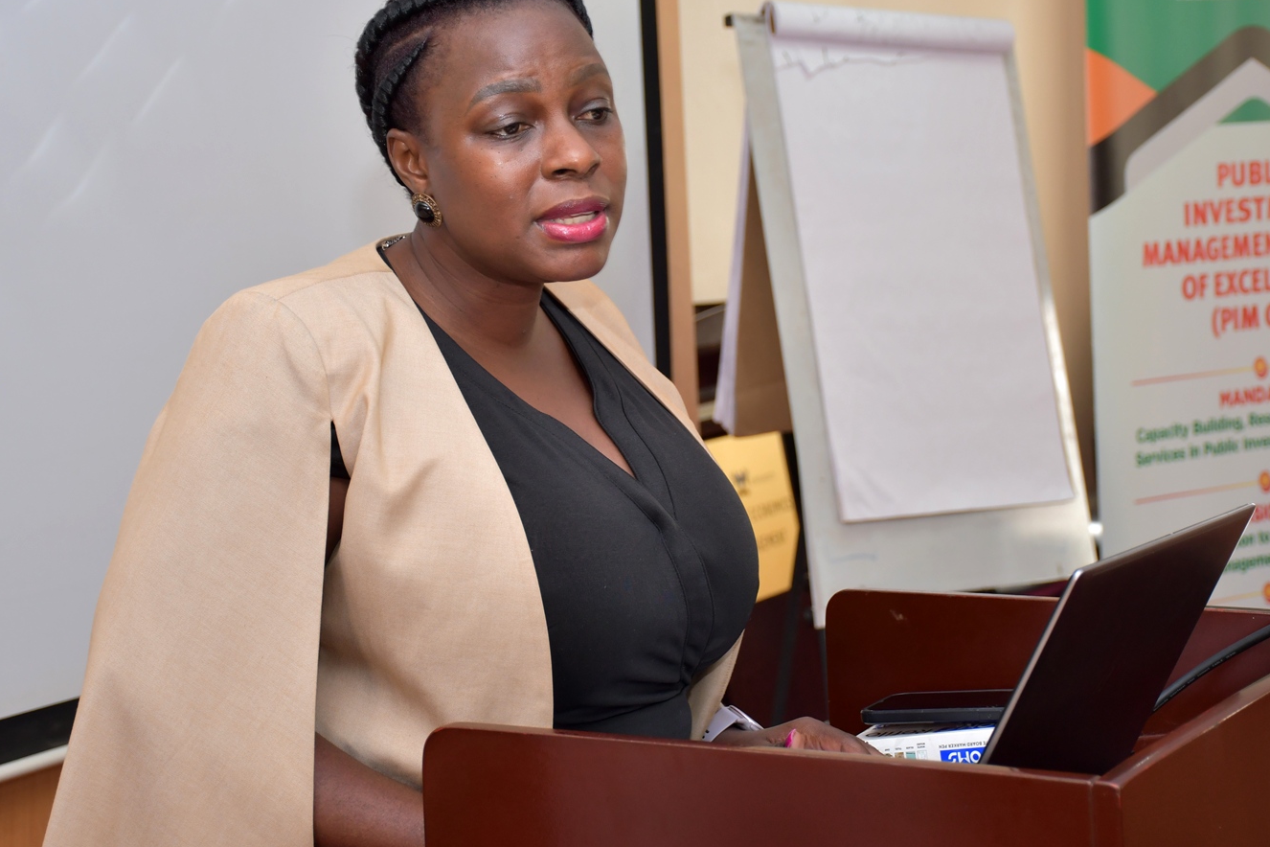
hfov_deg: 26.6
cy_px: 347
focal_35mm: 76
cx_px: 695
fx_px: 2681
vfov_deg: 17.9
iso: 450
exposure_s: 1/60
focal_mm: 42
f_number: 4.5
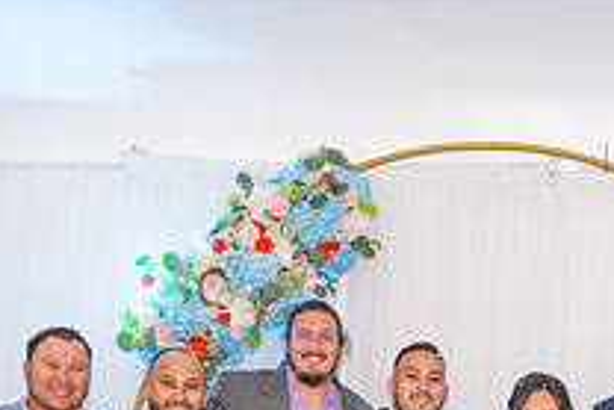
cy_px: 541
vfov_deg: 18.8
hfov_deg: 29.7
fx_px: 1143
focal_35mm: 67
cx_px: 449
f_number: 3.5
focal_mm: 24
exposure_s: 1/200
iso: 1000
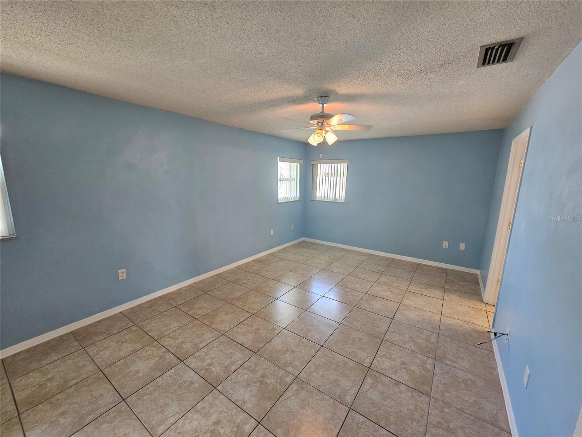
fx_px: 219
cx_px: 291
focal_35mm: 13
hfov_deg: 106.2
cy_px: 218
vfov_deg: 89.9
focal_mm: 2.2
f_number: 2.2
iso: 200
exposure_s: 1/60
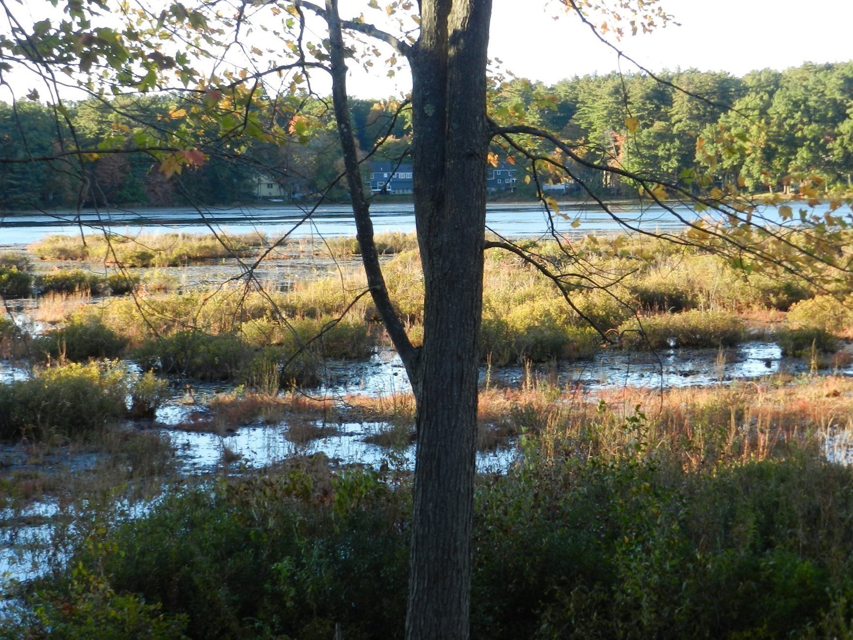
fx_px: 1749
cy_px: 286
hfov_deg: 27.4
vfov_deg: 20.7
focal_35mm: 71
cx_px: 504
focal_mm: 10.7
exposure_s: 1/100
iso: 160
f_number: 4.6
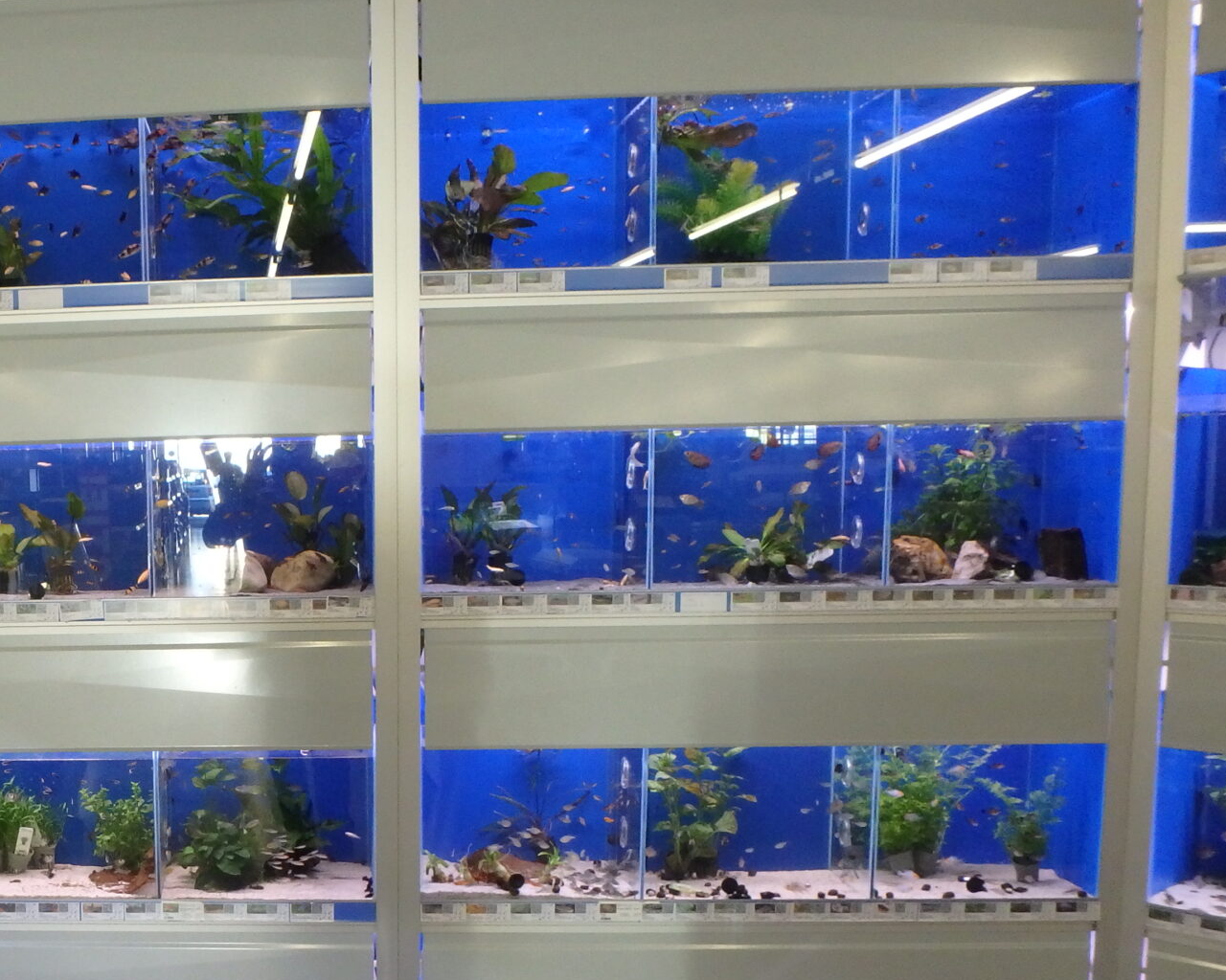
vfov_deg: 36.0
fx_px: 1488
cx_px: 122
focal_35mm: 41
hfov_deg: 41.3
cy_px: 686
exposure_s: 1/30
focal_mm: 3.7
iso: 400
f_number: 3.5
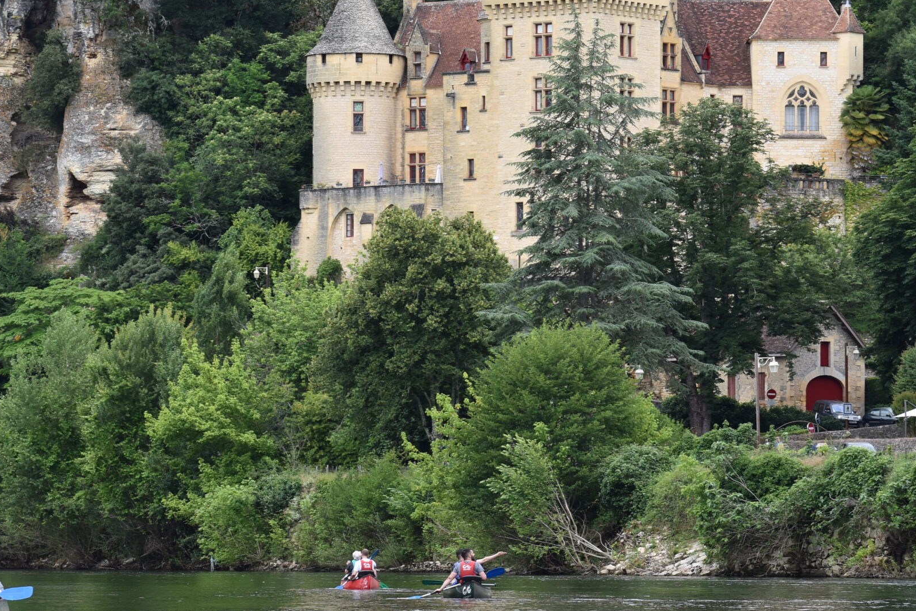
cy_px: 229
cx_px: 477
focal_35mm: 220
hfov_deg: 9.4
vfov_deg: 6.2
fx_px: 5598
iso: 250
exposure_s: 1/250
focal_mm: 92
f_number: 8
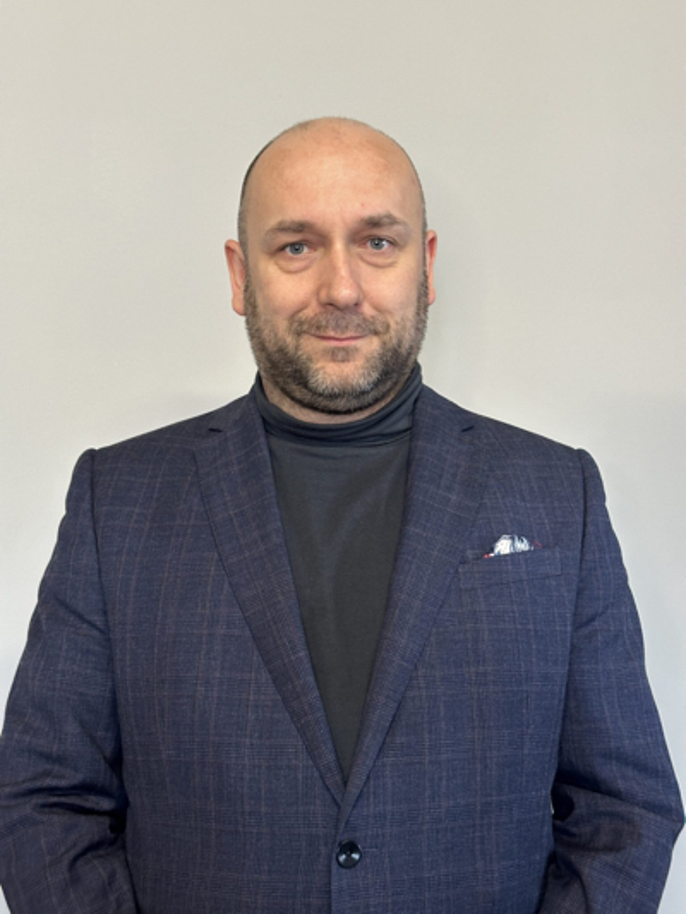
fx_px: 1268
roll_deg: -0.3
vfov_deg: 39.6
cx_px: 343
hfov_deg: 30.3
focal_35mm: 48
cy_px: 457
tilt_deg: -1.3
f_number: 1.78
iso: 200
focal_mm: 6.86
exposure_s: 1/50
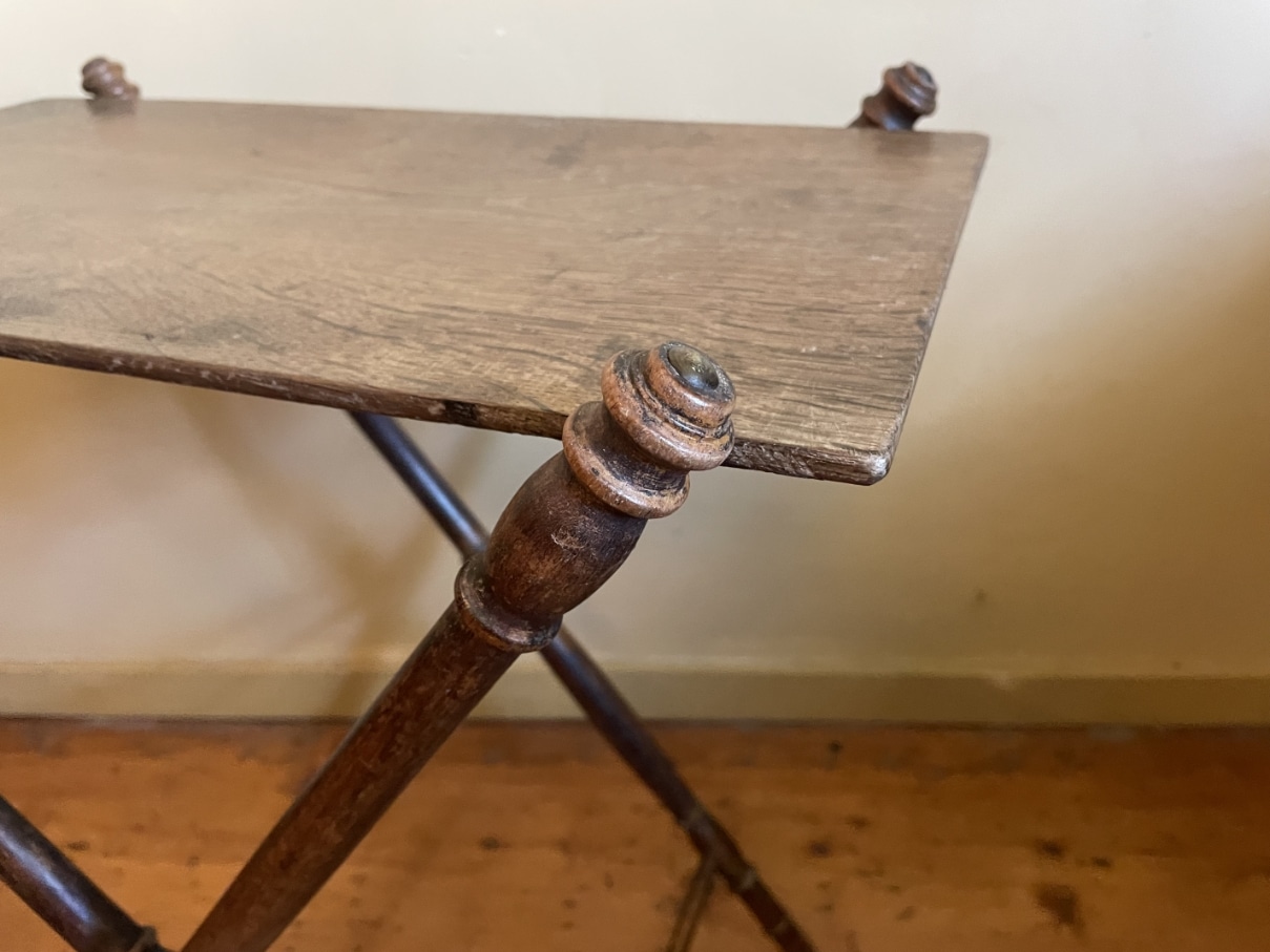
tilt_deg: -30.0
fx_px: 954
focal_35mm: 26
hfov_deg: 67.3
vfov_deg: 53.1
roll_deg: +1.7
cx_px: 635
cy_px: 476
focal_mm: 4.2
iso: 500
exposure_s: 1/50
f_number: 1.6
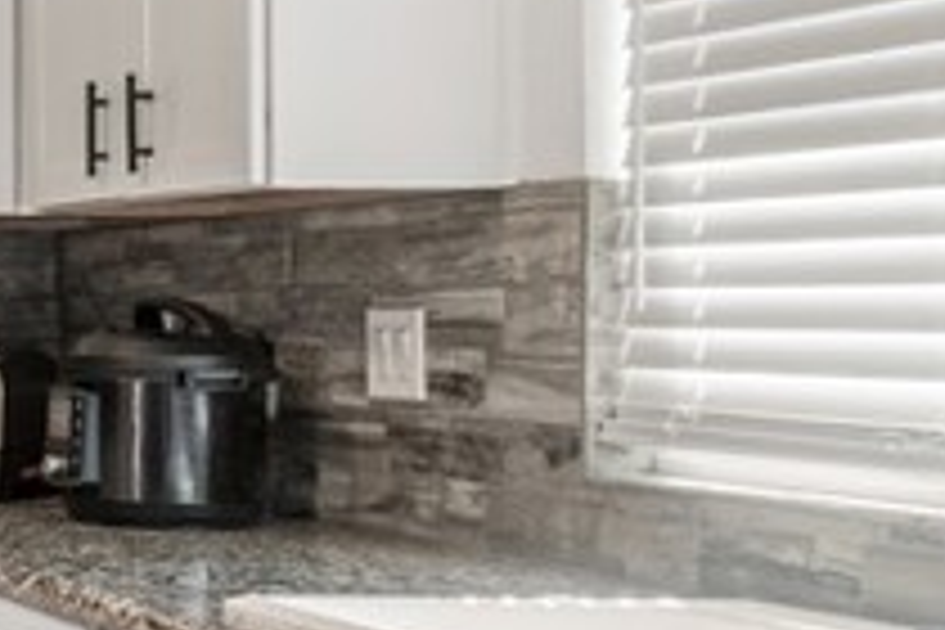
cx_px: -747
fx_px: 1916
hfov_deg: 20.1
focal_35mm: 73
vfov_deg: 18.7
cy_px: 317
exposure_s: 1/20
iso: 320
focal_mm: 10
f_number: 7.1
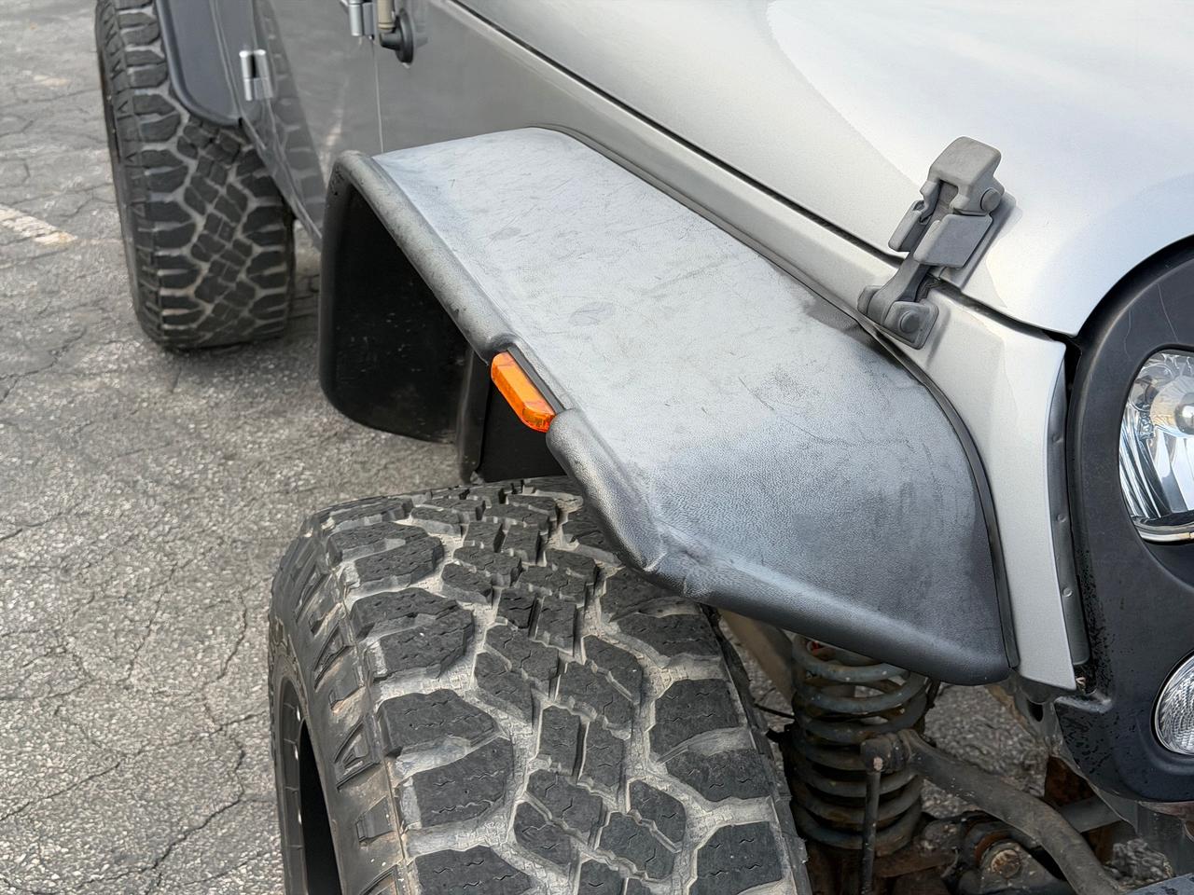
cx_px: 597
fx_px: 1656
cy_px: 448
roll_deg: +2.3
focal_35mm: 48
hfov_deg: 39.7
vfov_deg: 30.3
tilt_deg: -22.9
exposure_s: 1/652
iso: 64
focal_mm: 6.76
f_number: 1.78
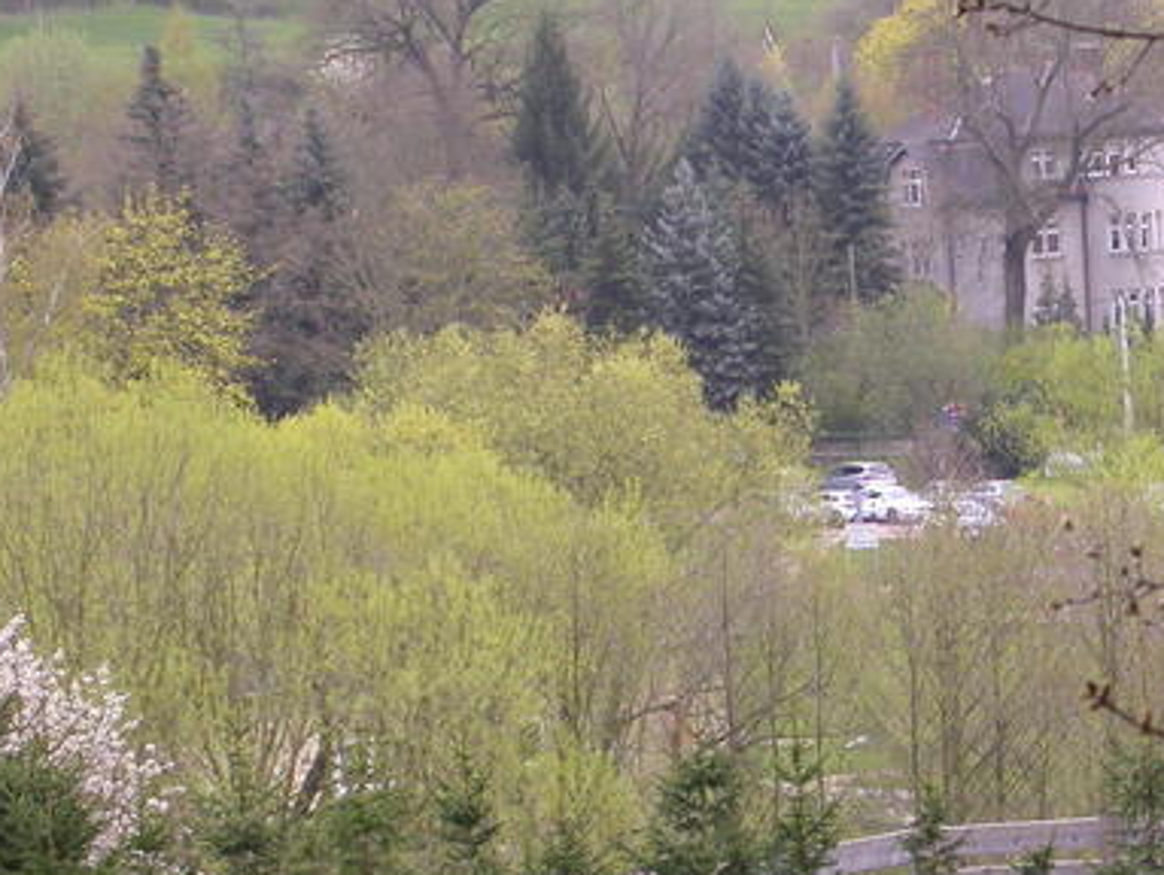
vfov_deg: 6.6
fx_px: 7640
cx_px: 860
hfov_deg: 8.7
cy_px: 599
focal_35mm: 227
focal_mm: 28.2
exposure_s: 1/139
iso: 100
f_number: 4.7
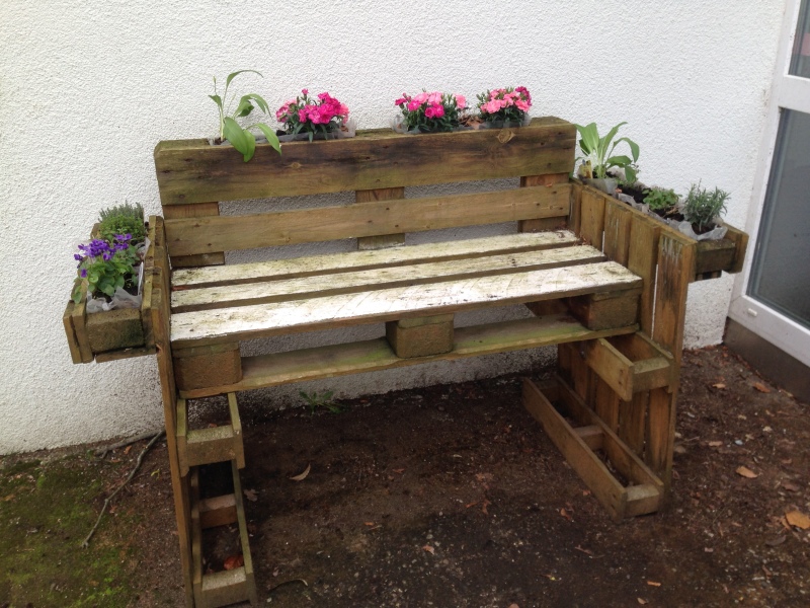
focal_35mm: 33
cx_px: 405
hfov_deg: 55.4
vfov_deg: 42.9
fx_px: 772
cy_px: 304
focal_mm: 4.12
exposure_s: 1/120
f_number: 2.4
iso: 50
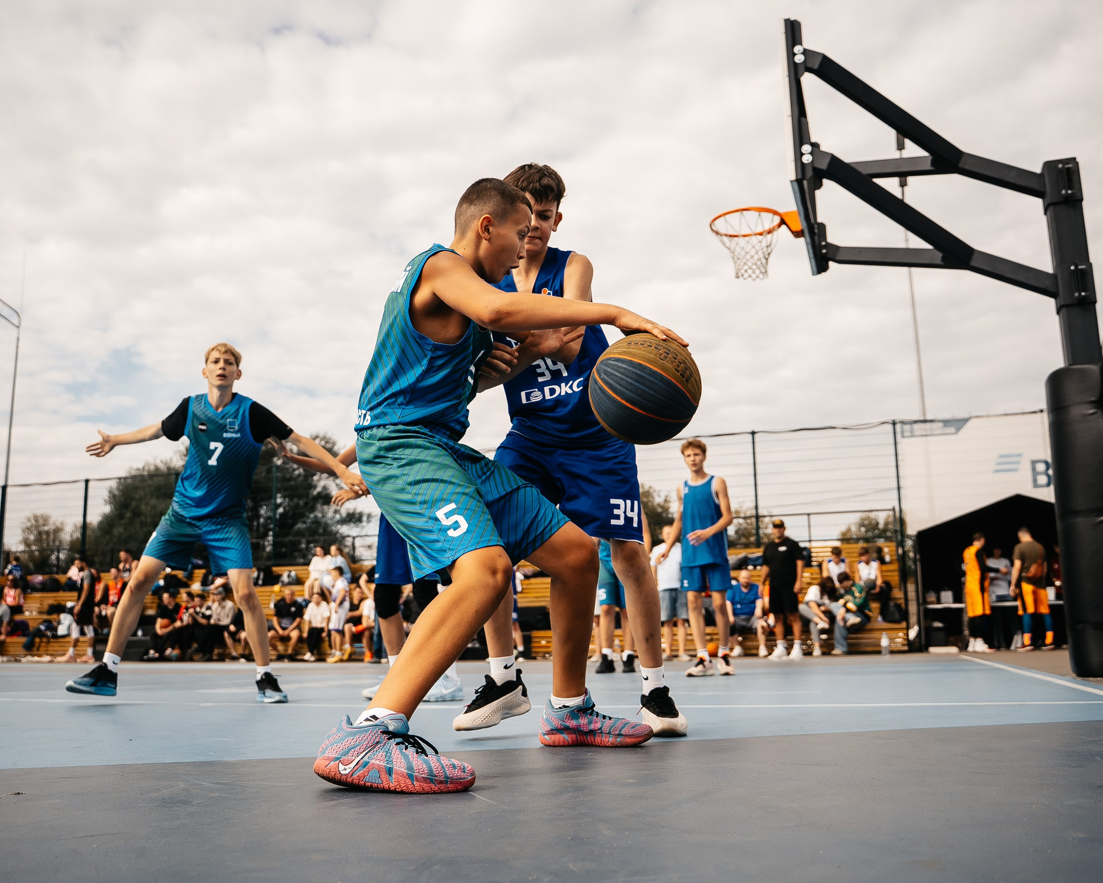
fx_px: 1045
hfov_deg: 55.7
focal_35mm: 32
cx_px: 540
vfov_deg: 45.8
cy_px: 439
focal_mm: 28
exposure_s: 1/3200
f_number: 3.5
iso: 320
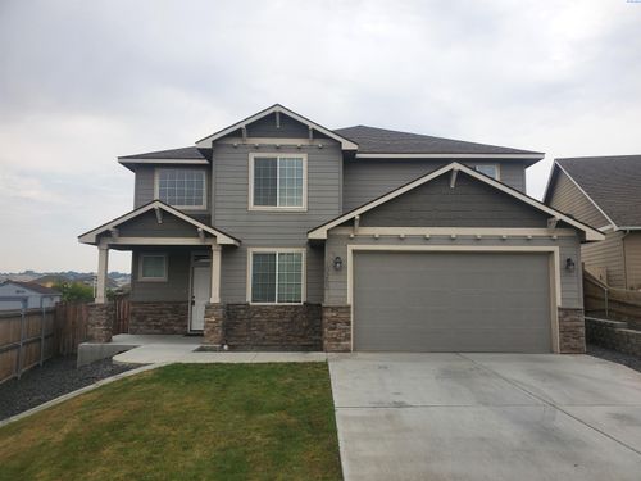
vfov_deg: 53.1
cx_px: 320
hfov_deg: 67.3
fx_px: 481
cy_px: 240
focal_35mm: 26
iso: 50
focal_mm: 4.3
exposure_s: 1/1087
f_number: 2.4
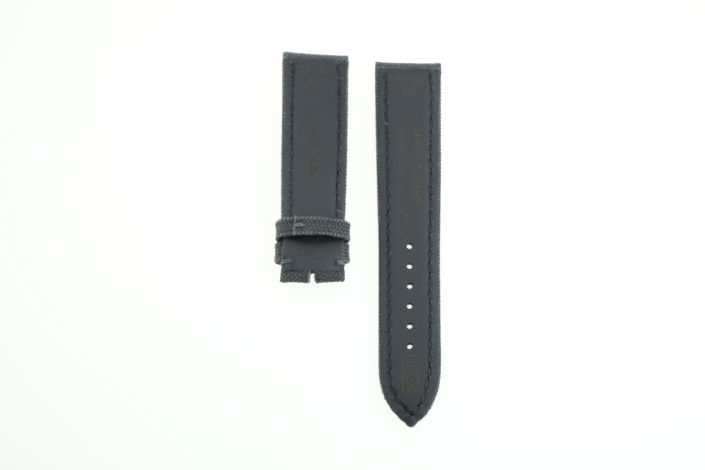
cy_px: 235
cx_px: 352
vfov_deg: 20.0
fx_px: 1332
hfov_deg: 29.7
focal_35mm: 68
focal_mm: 45.5
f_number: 9
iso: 200
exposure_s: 1/4
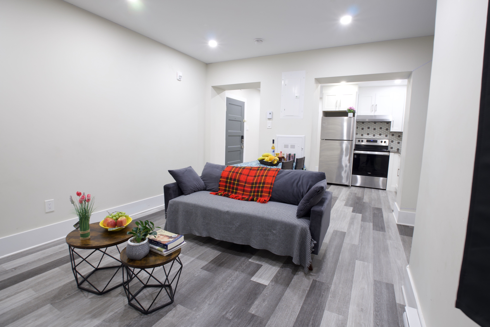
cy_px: 164
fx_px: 225
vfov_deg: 72.1
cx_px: 245
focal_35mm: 16
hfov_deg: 95.0
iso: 100
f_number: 8
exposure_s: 1
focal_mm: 11
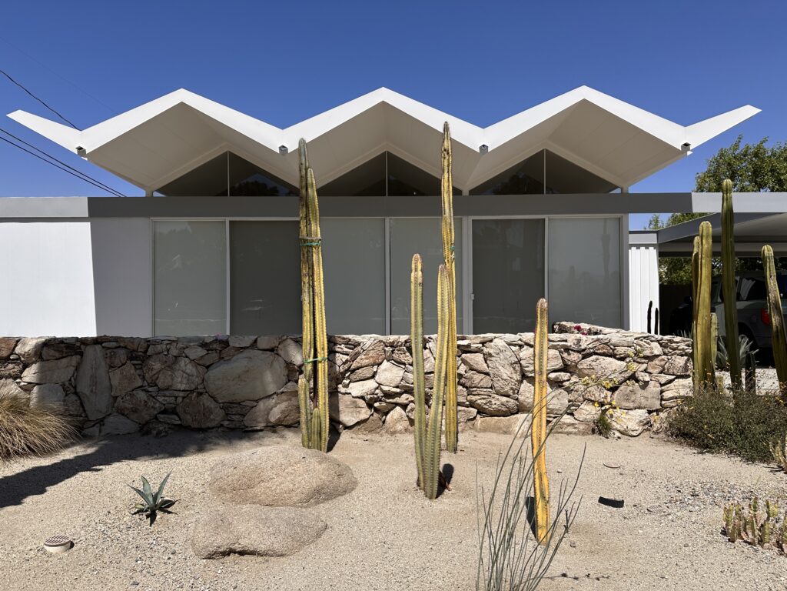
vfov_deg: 56.8
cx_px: 394
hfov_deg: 71.6
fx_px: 546
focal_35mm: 24
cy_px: 296
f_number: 1.78
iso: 80
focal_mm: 6.86
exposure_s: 1/7576
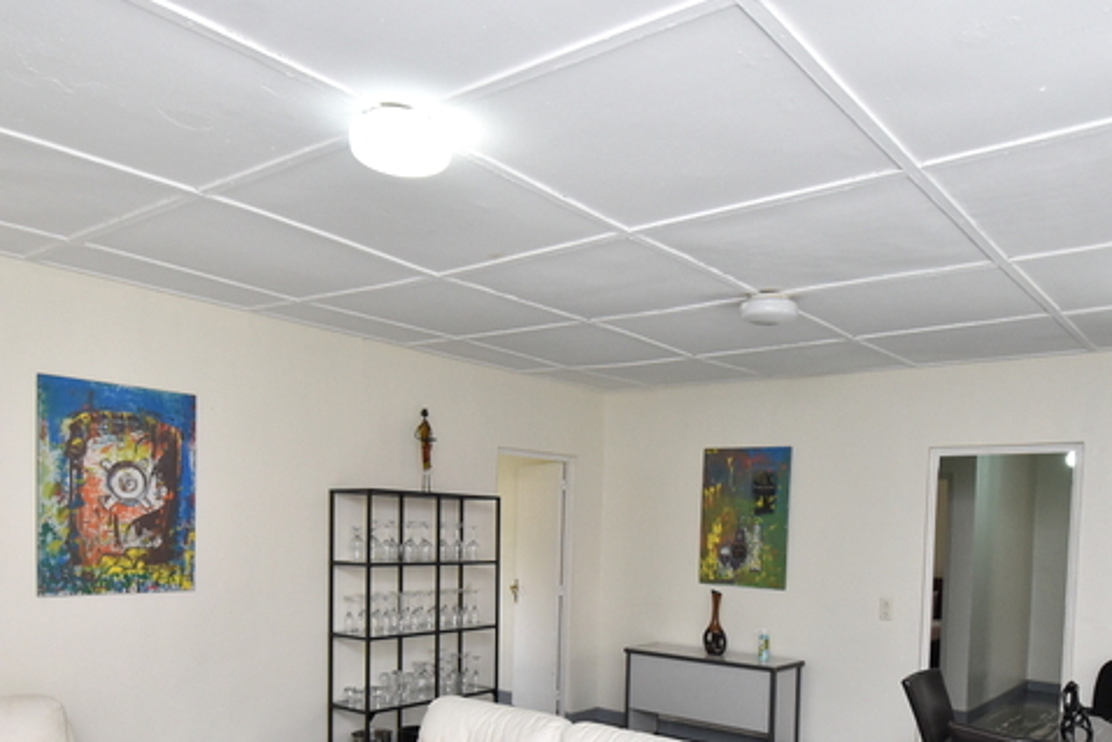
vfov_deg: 46.0
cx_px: 623
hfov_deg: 67.1
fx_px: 834
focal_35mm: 27
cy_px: 569
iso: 800
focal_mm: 10
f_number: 8
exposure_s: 1/50
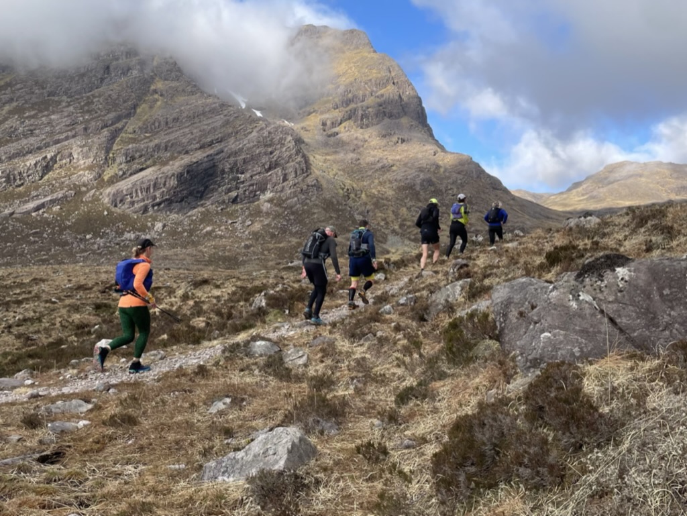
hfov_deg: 67.3
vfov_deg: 53.1
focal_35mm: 26
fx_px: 516
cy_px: 258
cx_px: 344
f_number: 1.6
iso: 32
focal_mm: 4.2
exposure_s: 1/2398
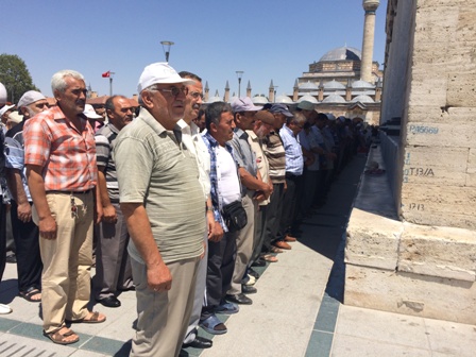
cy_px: 178
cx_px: 238
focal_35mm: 30
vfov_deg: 46.8
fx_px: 413
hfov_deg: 60.0
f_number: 2.2
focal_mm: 4.12
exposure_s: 1/2933
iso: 32
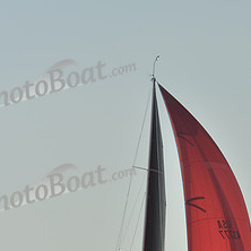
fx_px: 2272
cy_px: 231
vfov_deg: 6.3
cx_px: 195
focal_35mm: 277
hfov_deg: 6.3
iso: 200
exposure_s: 1/1250
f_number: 9
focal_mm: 125
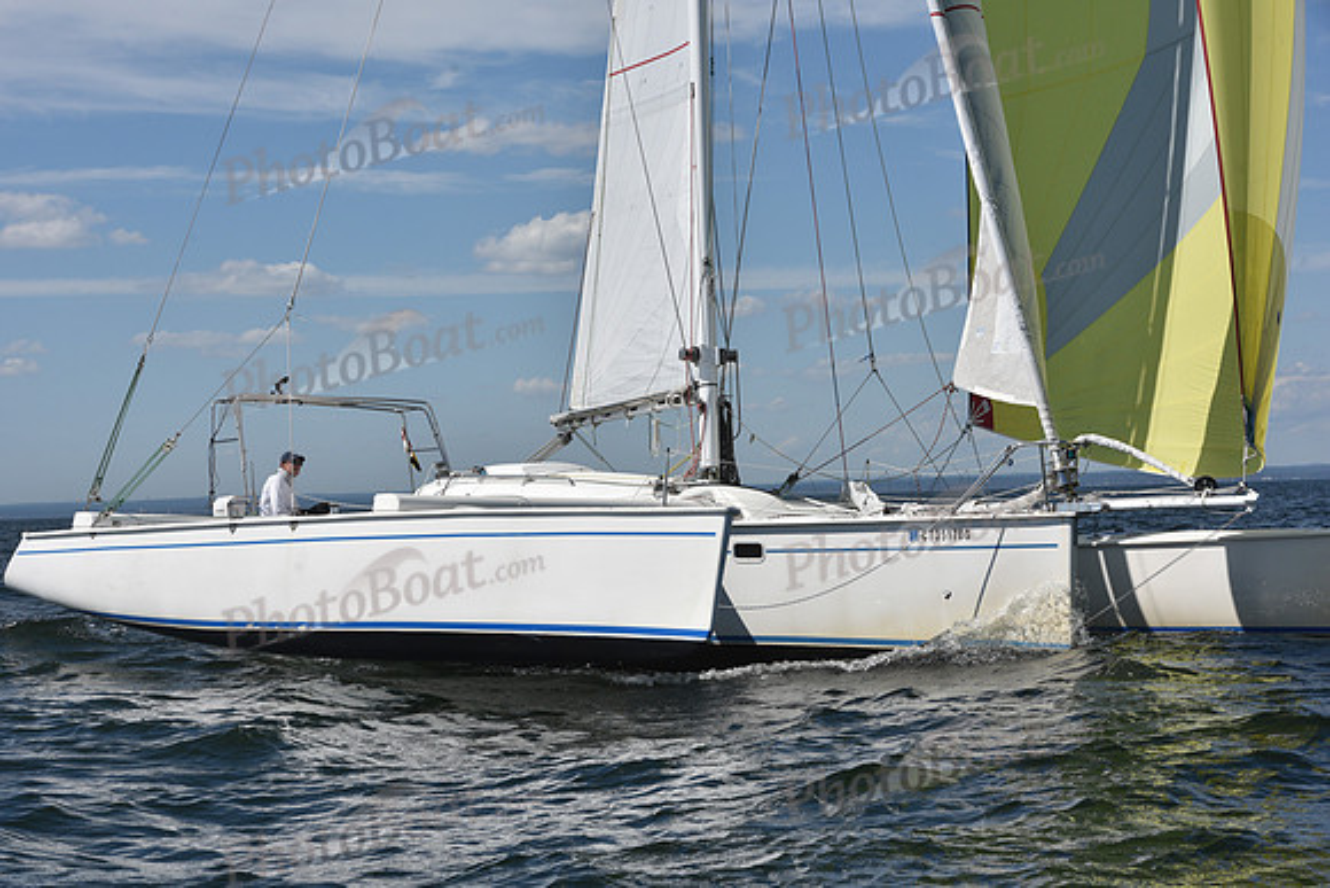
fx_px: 2771
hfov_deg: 27.0
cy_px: 444
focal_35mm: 75
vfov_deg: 18.2
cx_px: 665
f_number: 11
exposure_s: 1/1250
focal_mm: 75
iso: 320
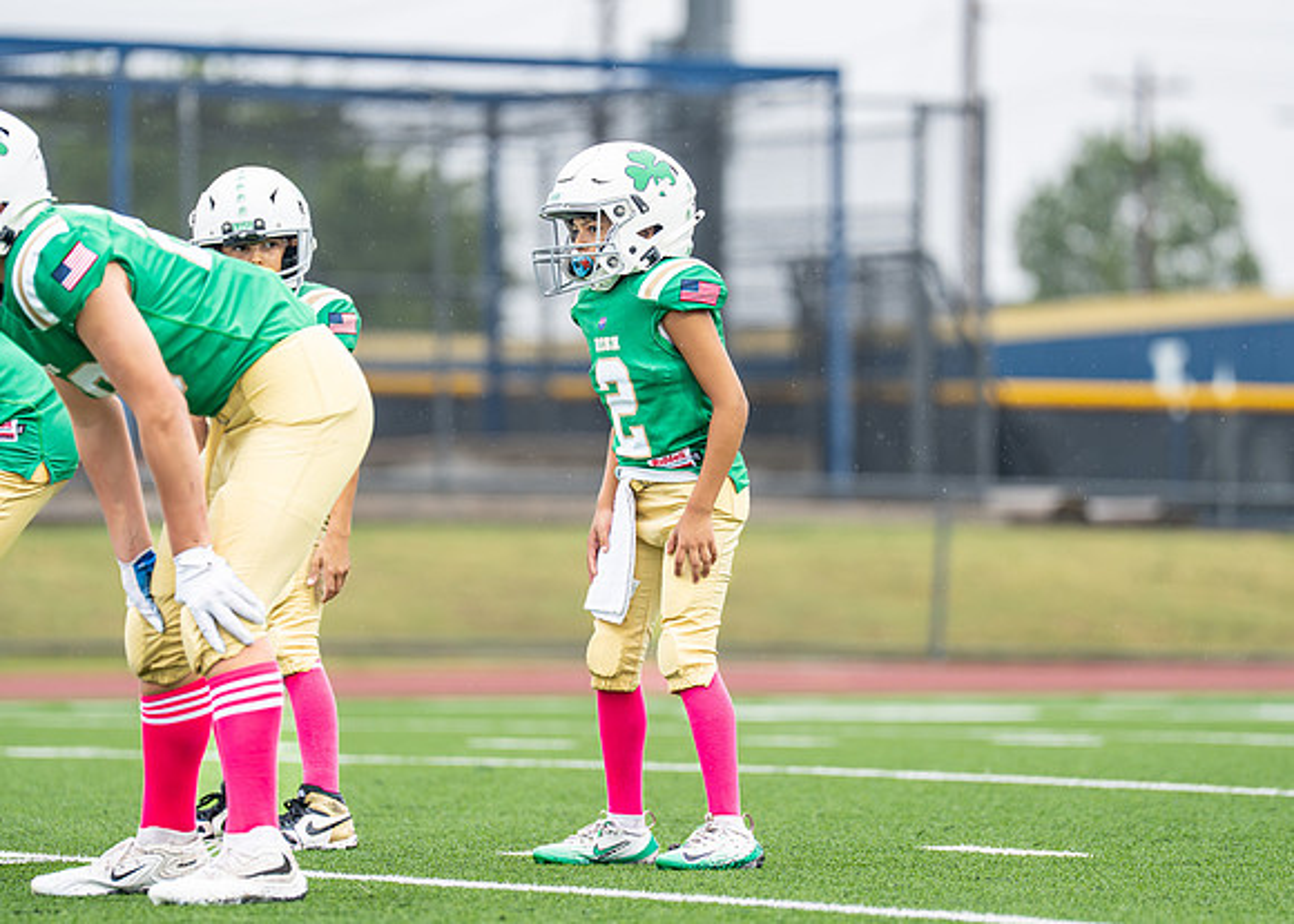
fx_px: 11639
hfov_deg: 6.4
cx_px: 620
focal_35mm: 317
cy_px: 445
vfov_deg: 4.5
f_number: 2.8
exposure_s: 1/1000
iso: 500
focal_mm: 200
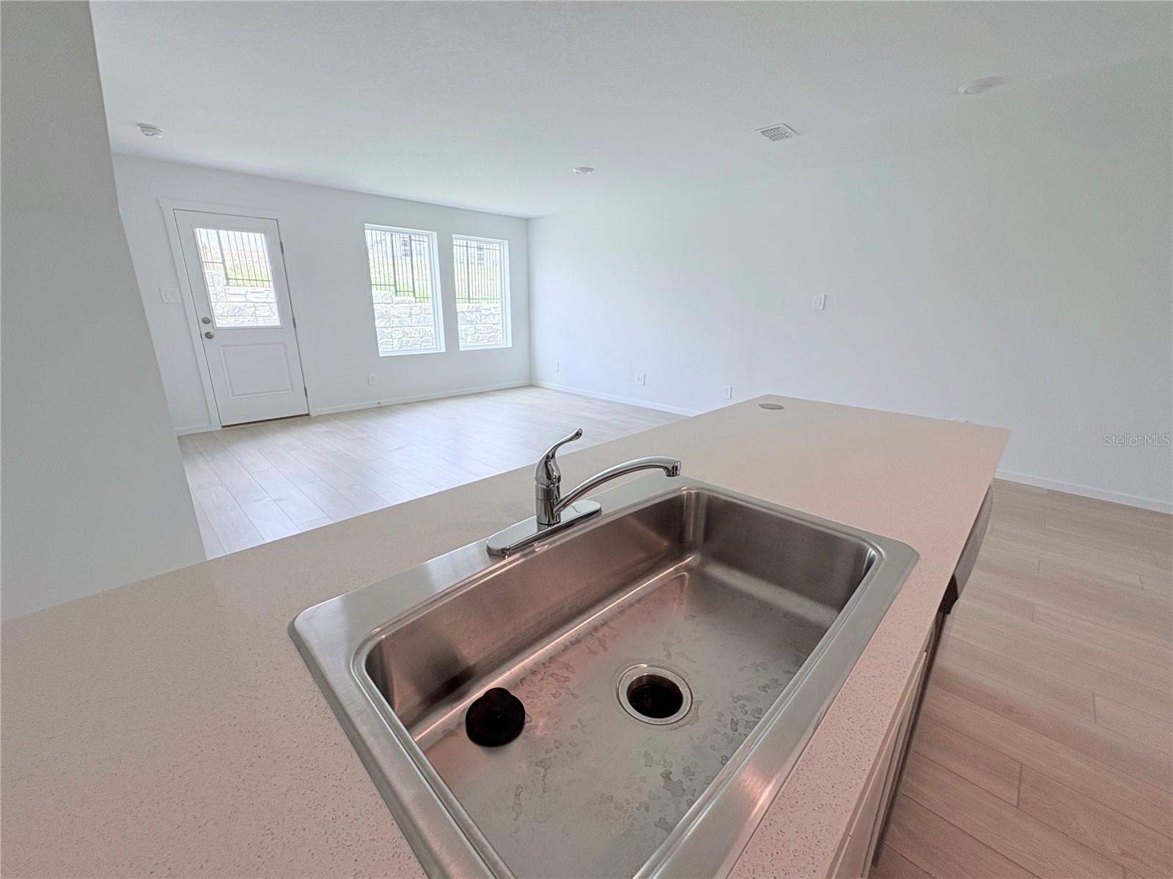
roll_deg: -0.5
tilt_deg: -15.1
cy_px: 440
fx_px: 474
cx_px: 586
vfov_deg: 85.7
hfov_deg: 102.1
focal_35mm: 14
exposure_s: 1/131
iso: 64
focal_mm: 2.22
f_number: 2.2
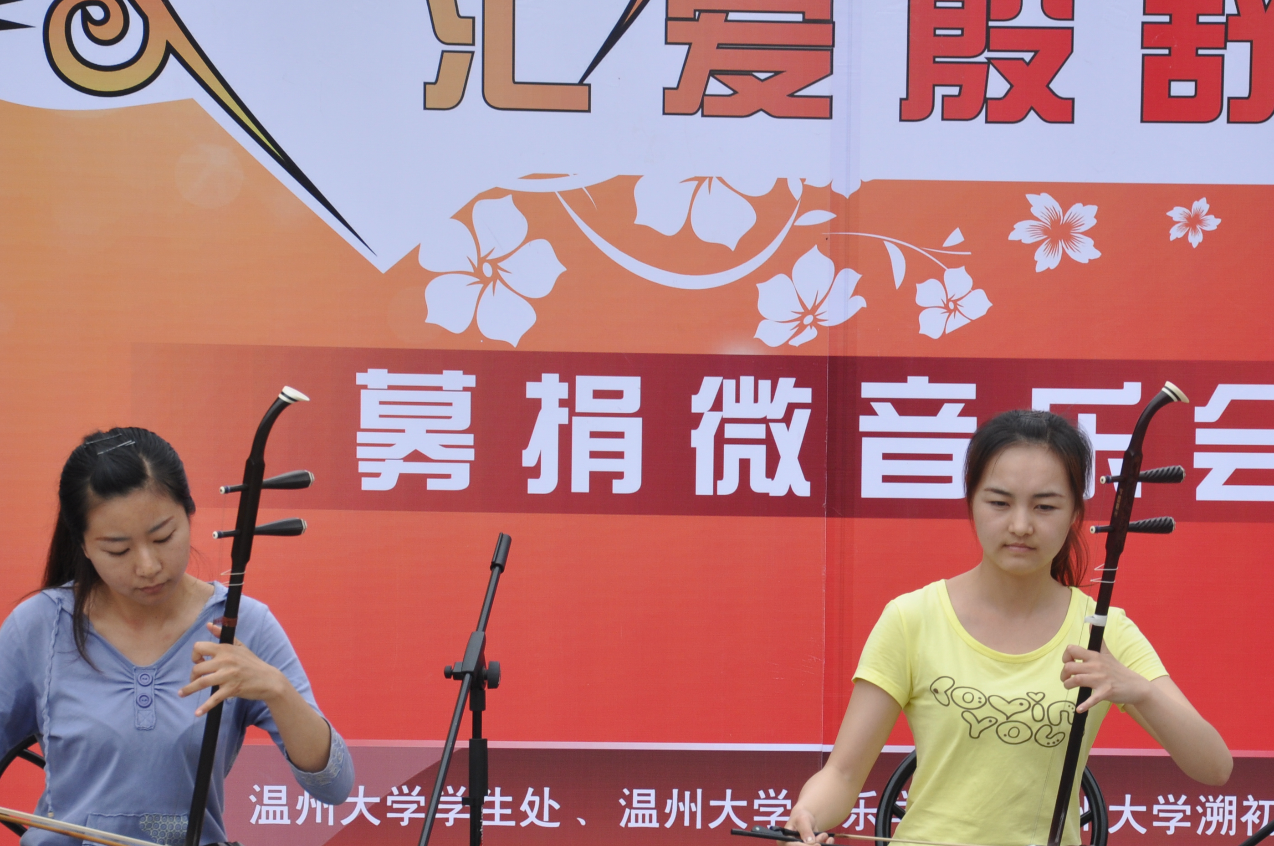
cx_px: 762
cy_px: 643
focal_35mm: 207
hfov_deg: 9.9
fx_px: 7316
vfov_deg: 6.6
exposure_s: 1/320
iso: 250
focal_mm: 90
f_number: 9
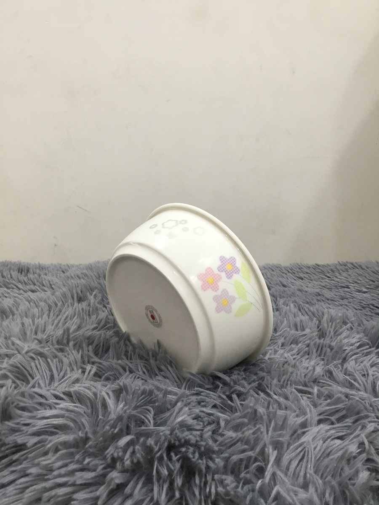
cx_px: 190
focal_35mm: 31
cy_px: 252
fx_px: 453
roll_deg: +0.1
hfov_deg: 45.4
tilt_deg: -11.7
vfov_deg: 58.4
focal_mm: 3.3
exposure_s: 1/33
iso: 80
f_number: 2.4
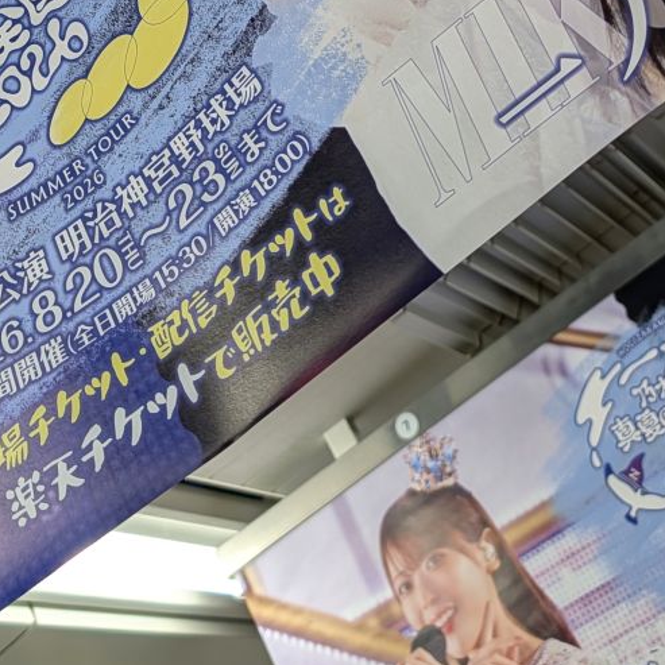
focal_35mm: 69
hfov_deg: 24.8
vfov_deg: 21.8
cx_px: 207
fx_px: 1500
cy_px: -267
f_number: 1.68
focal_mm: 6.9
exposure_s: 1/71.1
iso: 35
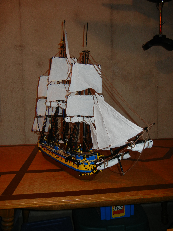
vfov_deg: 60.0
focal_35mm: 30
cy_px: 116
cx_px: 86
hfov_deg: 46.8
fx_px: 200
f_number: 3.5
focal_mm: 5.4
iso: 200
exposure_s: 1/30
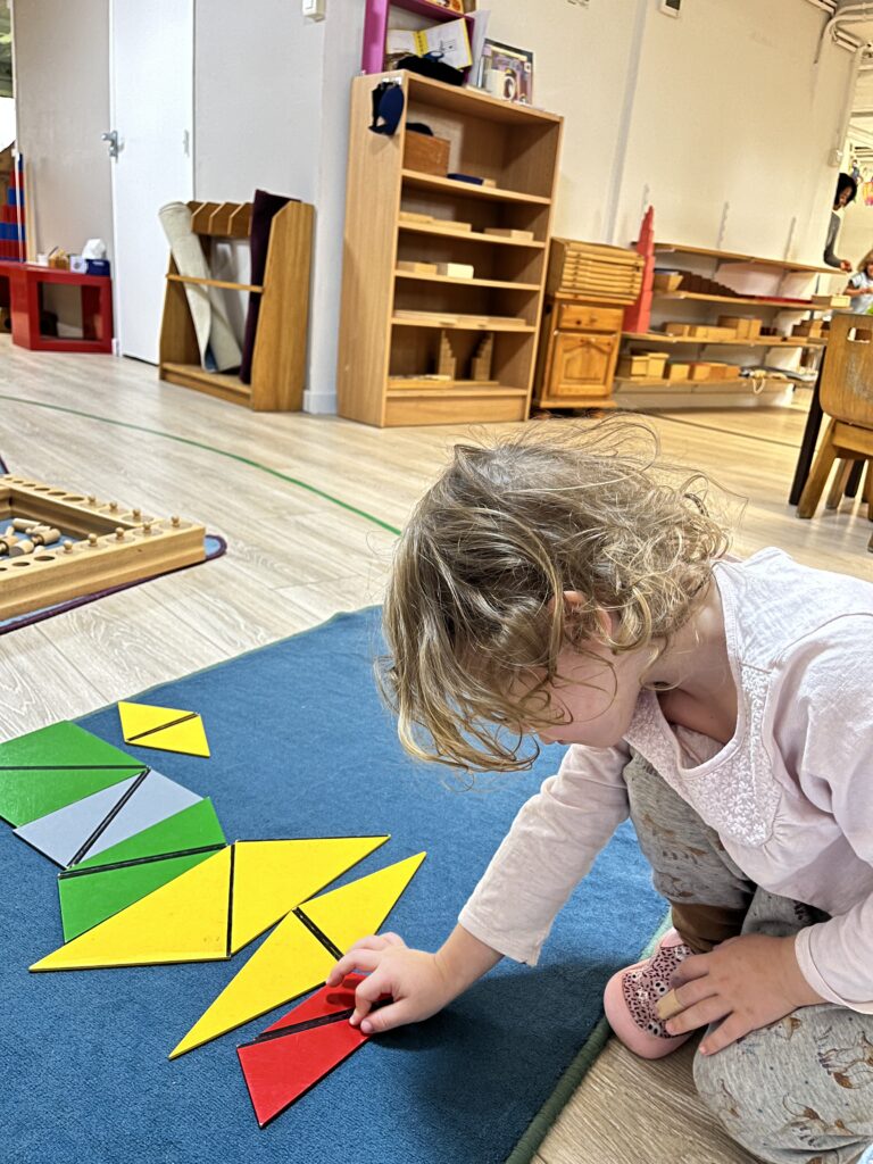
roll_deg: -6.2
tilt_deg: -18.7
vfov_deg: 67.3
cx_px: 436
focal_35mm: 26
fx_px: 874
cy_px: 582
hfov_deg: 53.1
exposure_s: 1/50
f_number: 1.6
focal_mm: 5.1
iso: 125
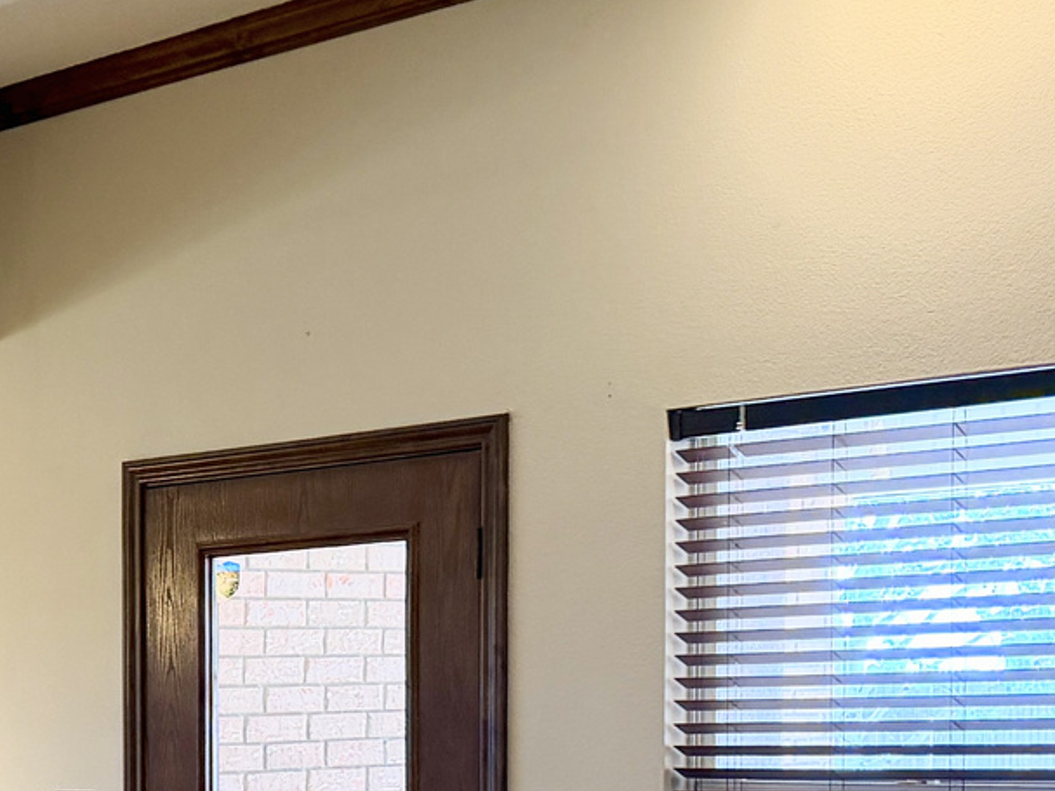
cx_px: -330
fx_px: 2468
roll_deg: +0.9
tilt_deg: -3.5
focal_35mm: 81
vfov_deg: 17.7
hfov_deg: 21.7
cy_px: 838
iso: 250
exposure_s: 1/120
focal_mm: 6.76
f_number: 1.78
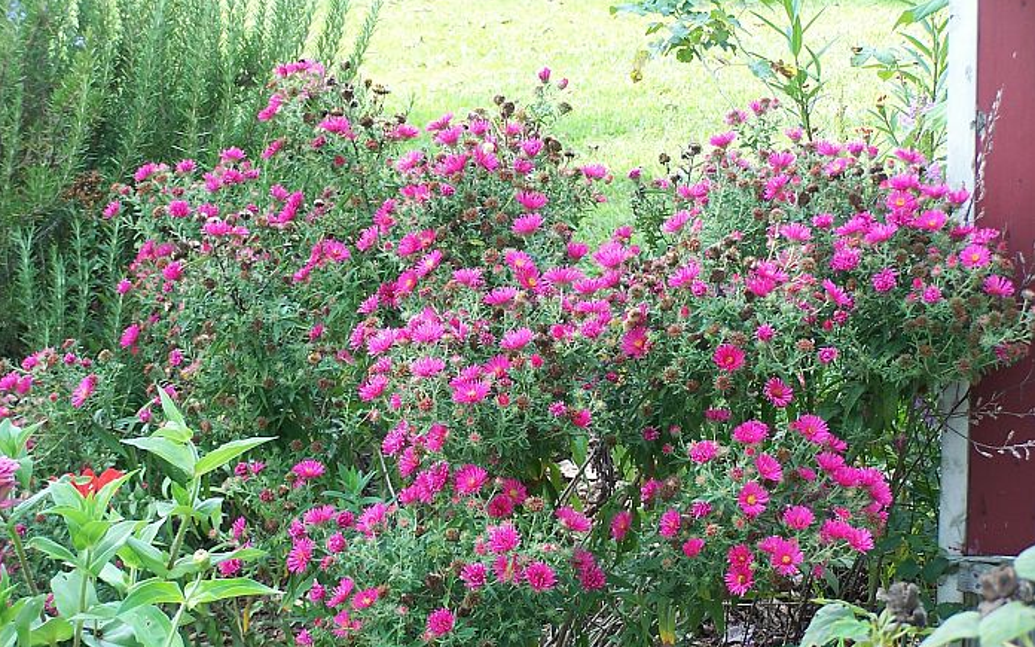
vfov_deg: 11.7
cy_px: 379
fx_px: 3159
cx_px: 518
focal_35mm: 112
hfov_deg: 18.6
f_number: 3.2
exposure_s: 1/125
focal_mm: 17.5
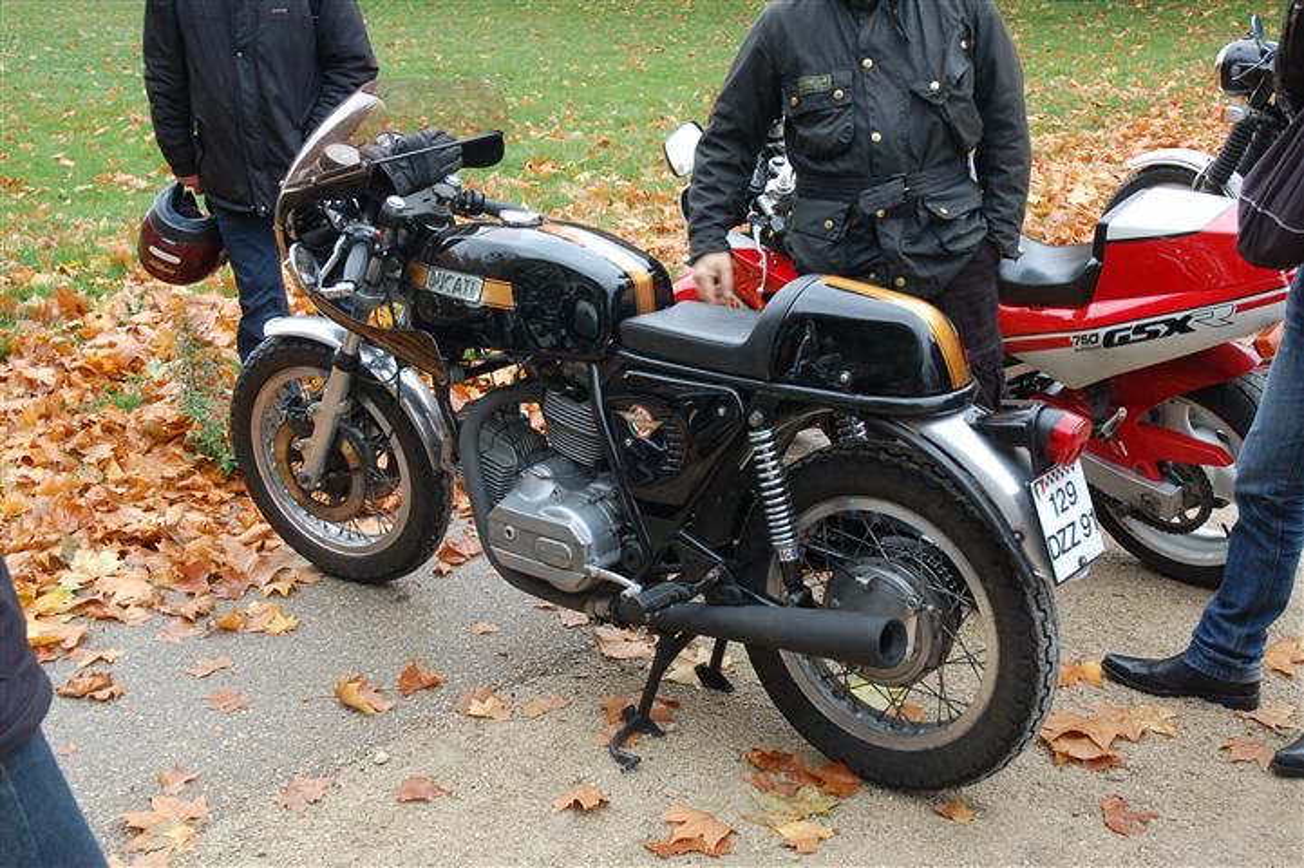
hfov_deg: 42.3
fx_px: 1683
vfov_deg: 28.9
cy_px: 434
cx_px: 652
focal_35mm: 46
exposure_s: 1/100
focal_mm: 31
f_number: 5
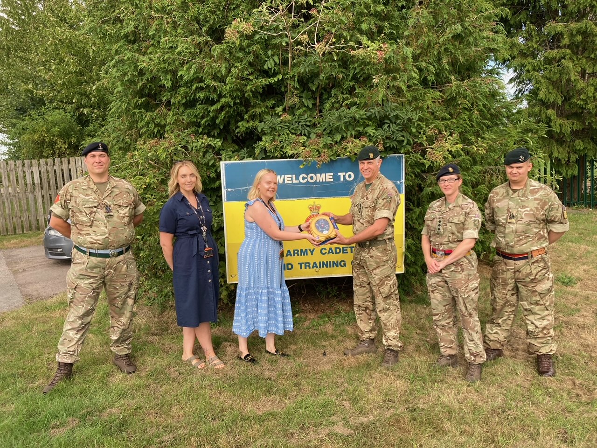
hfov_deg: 63.4
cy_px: 224
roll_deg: +1.7
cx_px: 298
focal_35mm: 28
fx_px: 483
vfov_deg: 49.7
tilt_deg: -7.5
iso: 20
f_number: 1.8
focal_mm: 3.99
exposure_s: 1/354
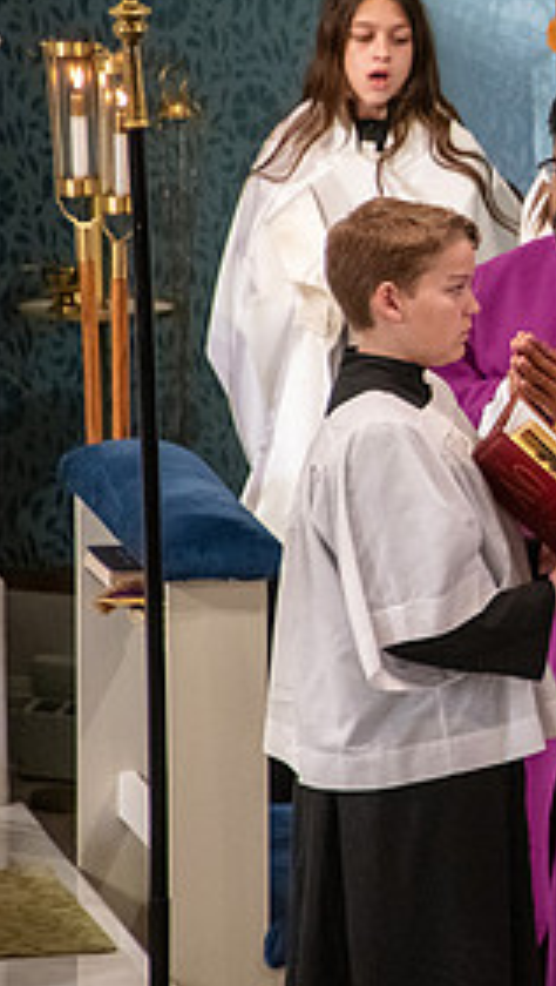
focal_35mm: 651
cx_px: 873
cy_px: 403
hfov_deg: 1.9
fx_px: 17021
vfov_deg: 3.3
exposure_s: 1/80
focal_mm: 300
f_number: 5.6
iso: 4000
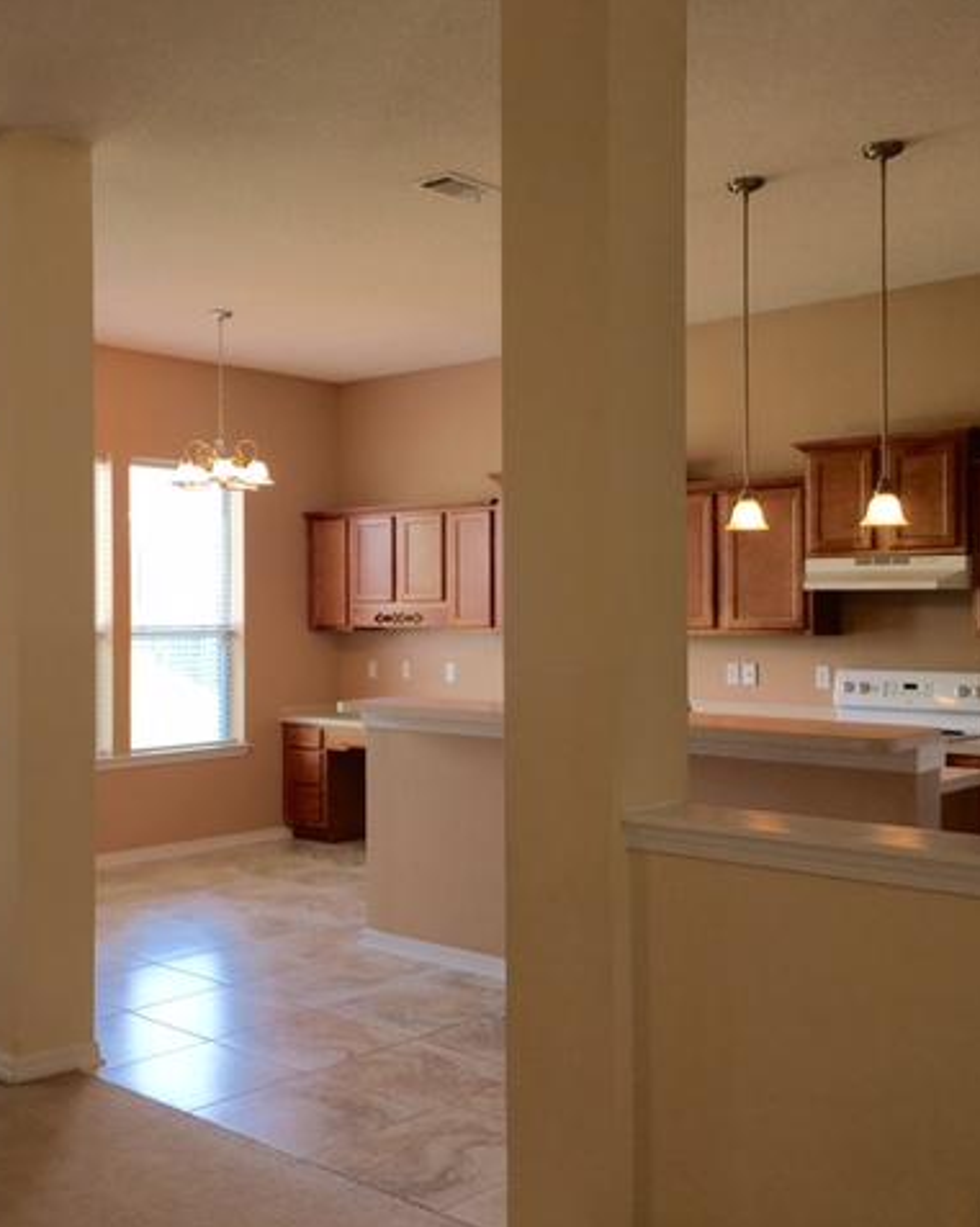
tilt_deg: +0.5
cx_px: 378
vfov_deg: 48.0
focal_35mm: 38
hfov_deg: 38.9
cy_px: 615
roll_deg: +0.1
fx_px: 1379
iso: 25
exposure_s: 1/40
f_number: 2.2
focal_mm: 4.15
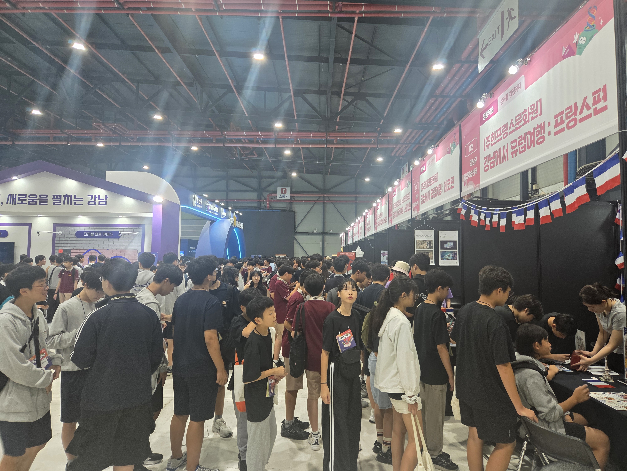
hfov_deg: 73.9
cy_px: 236
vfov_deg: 58.9
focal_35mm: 23
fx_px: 417
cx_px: 314
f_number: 1.8
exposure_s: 1/120
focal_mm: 5.4
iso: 160
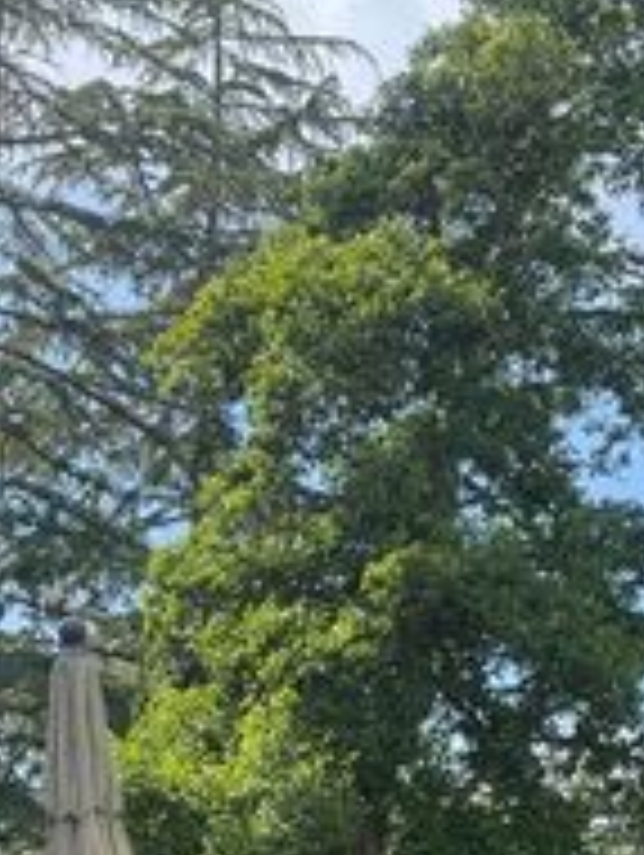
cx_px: 185
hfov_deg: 17.5
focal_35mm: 84
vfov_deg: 19.8
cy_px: 1323
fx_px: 2079
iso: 100
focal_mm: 6.76
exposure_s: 1/1271
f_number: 1.78
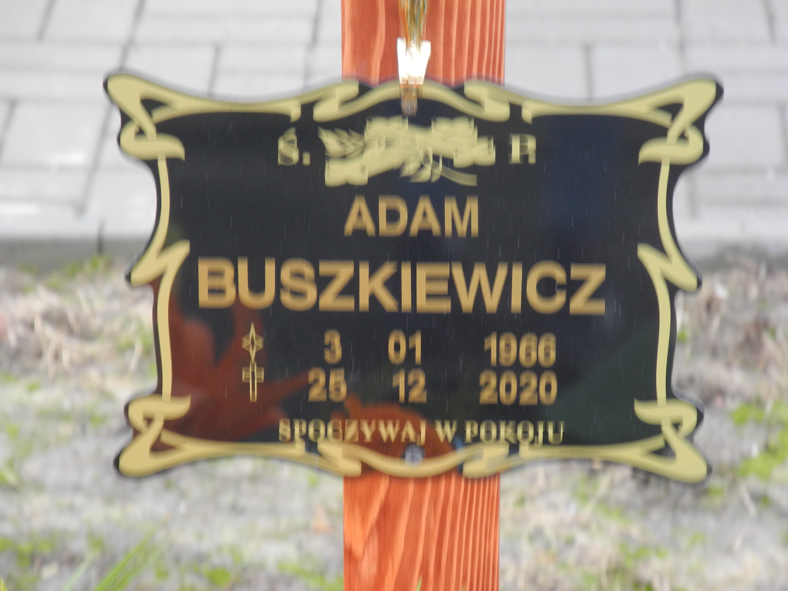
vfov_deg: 7.4
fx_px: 4553
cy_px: 296
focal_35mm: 200
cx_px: 394
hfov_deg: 9.9
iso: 250
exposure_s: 1/30
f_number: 5.6
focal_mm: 42.6
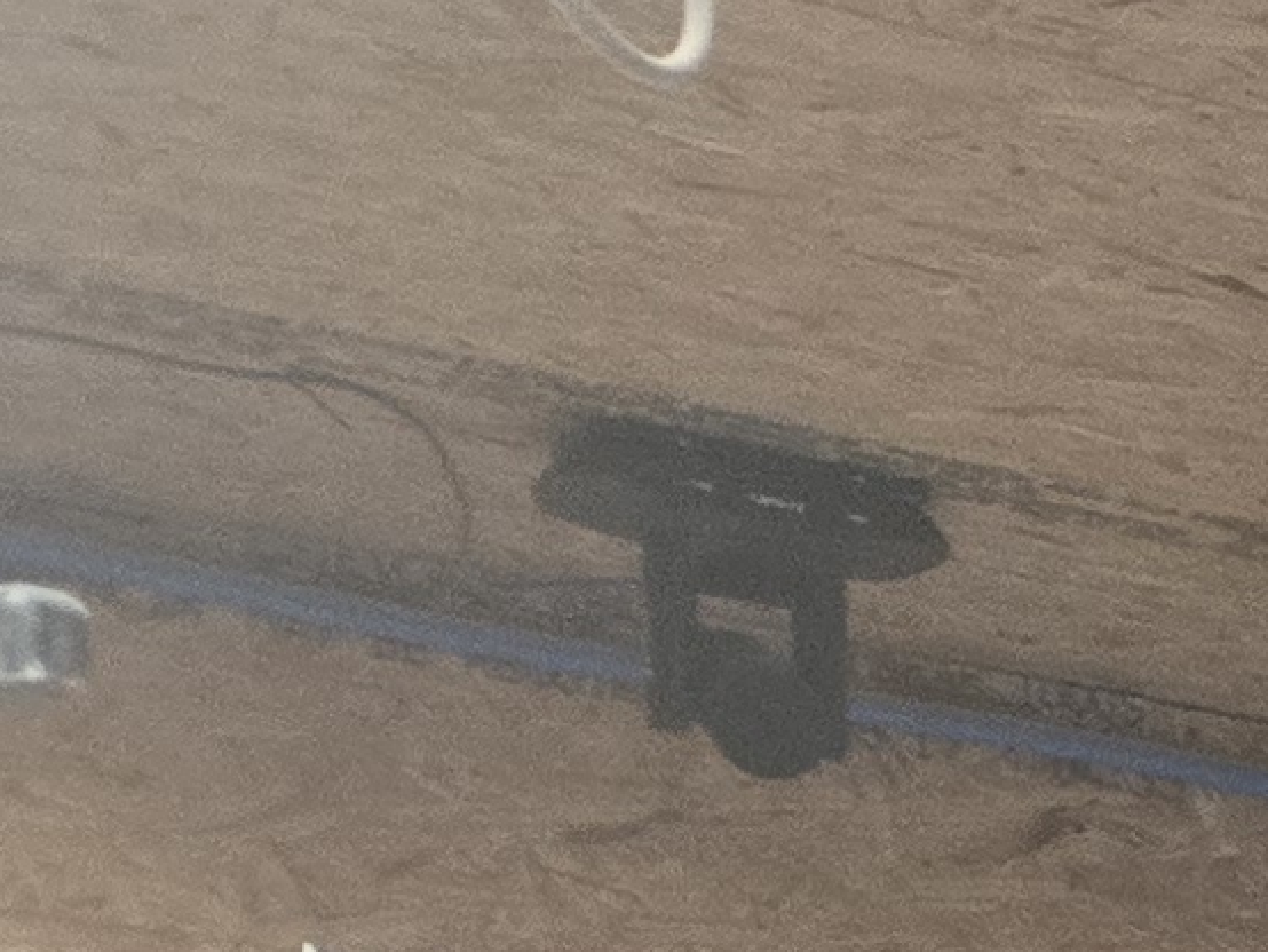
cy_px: 2657
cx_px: 3875
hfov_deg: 9.3
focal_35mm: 166
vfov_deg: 7.9
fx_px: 6083
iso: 320
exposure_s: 1/120
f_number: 1.8
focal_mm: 5.4
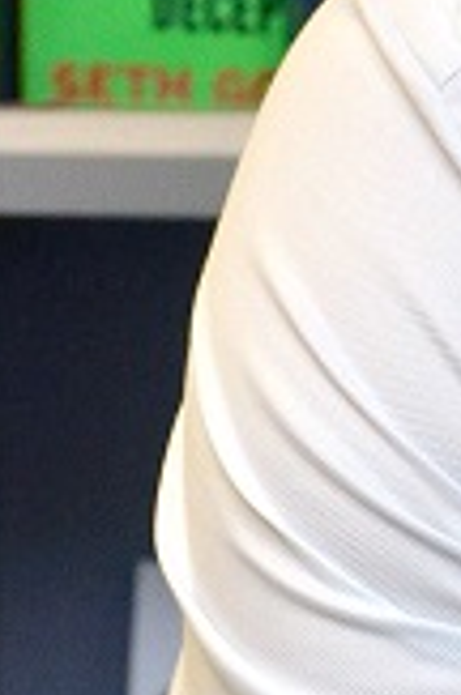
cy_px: 422
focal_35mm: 399
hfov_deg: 3.4
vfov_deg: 5.2
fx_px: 7696
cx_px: 1244
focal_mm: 44
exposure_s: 1/60
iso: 500
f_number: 7.1
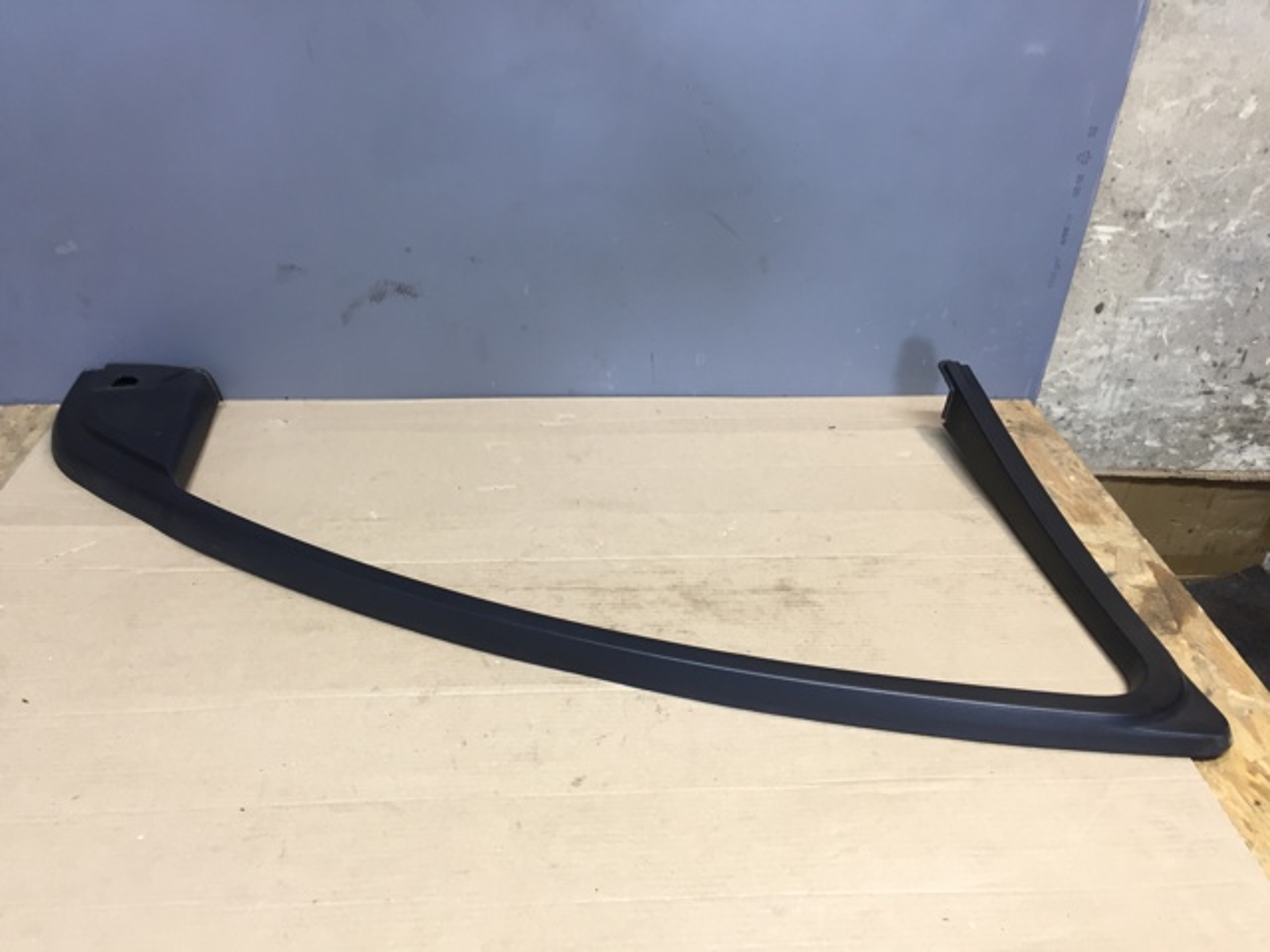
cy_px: 476
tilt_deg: -31.3
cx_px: 635
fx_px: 1064
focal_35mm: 29
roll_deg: -3.8
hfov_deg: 61.7
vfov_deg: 48.2
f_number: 2.2
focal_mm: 4.15
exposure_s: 1/33
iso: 80
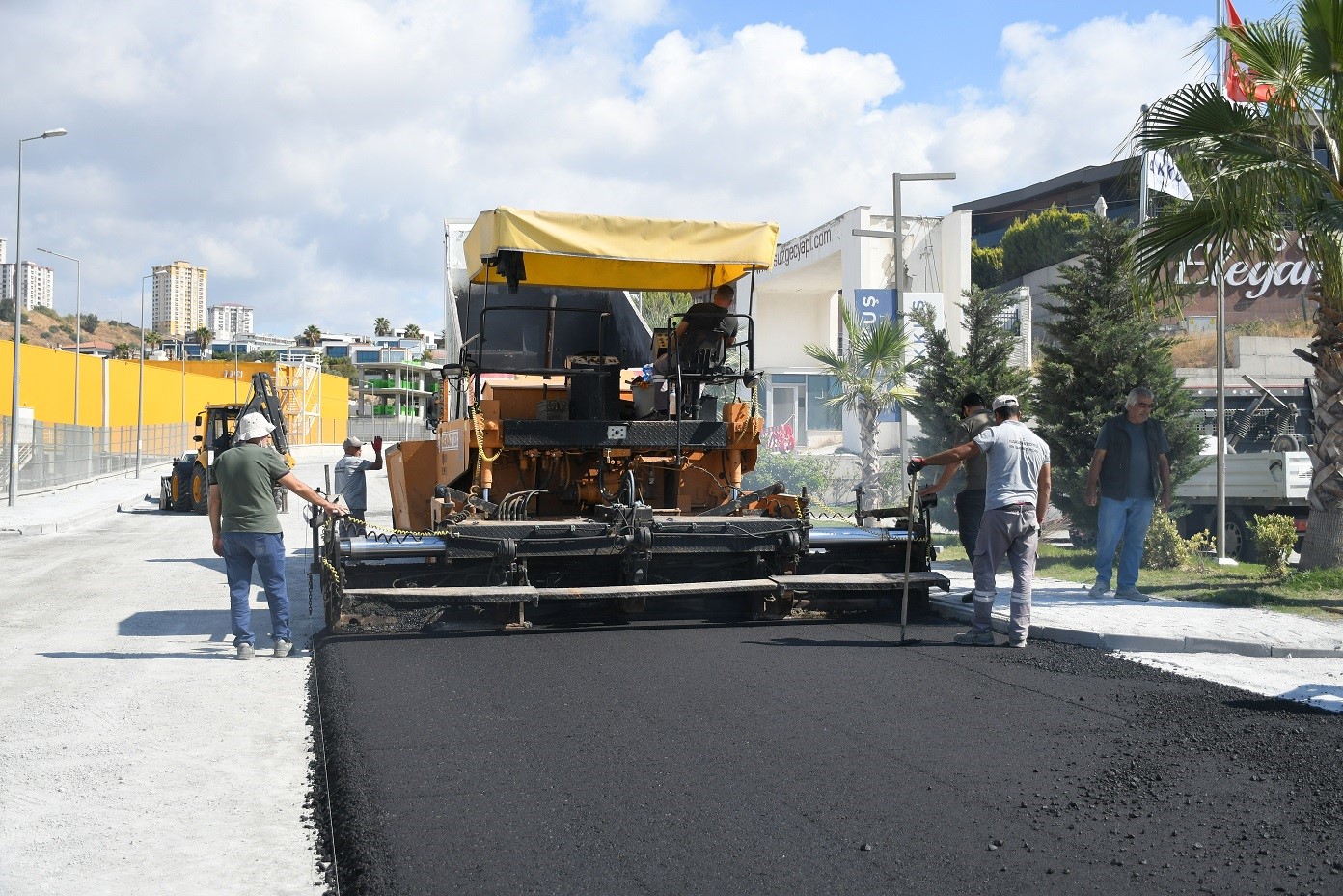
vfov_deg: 34.2
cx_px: 672
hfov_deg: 49.6
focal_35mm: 39
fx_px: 1455
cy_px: 448
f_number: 3.8
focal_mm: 26
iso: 200
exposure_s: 1/1600
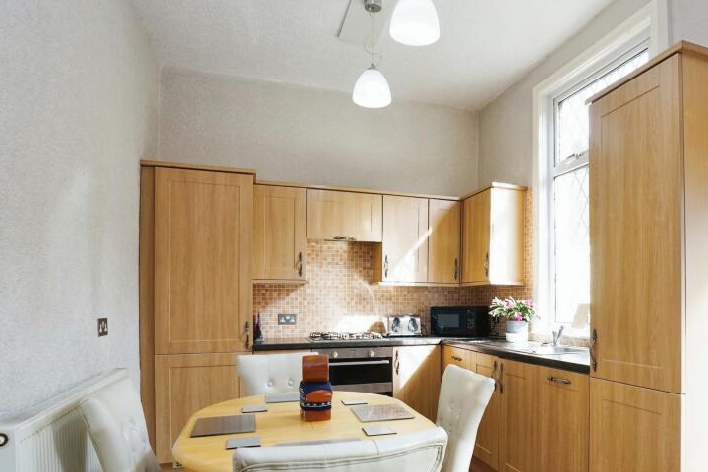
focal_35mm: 23
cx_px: 442
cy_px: 295
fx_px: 452
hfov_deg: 74.8
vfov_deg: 54.5
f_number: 8
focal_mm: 16
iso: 250
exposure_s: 1/30
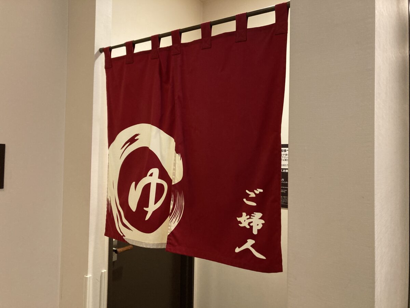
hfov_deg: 63.4
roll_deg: -1.8
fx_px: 332
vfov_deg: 49.7
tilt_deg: +1.0
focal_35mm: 28
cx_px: 205
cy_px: 154
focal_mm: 3.99
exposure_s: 1/25
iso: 320
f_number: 1.8
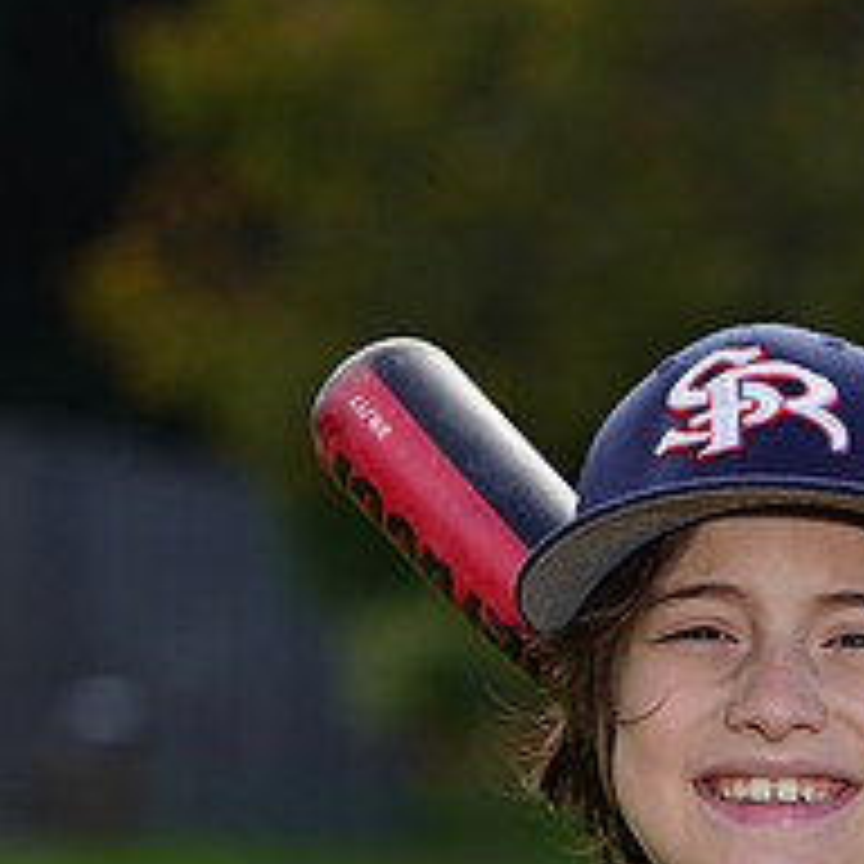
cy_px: 994
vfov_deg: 3.1
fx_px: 16011
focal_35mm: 567
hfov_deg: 3.1
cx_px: 758
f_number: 8
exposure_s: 1/250
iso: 200
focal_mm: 221
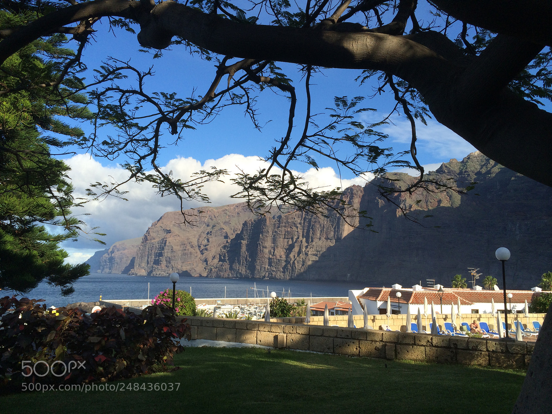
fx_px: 478
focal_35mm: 30
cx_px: 276
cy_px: 207
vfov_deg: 46.8
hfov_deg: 60.0
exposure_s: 1/1953
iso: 32
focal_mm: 4.12
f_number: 2.2
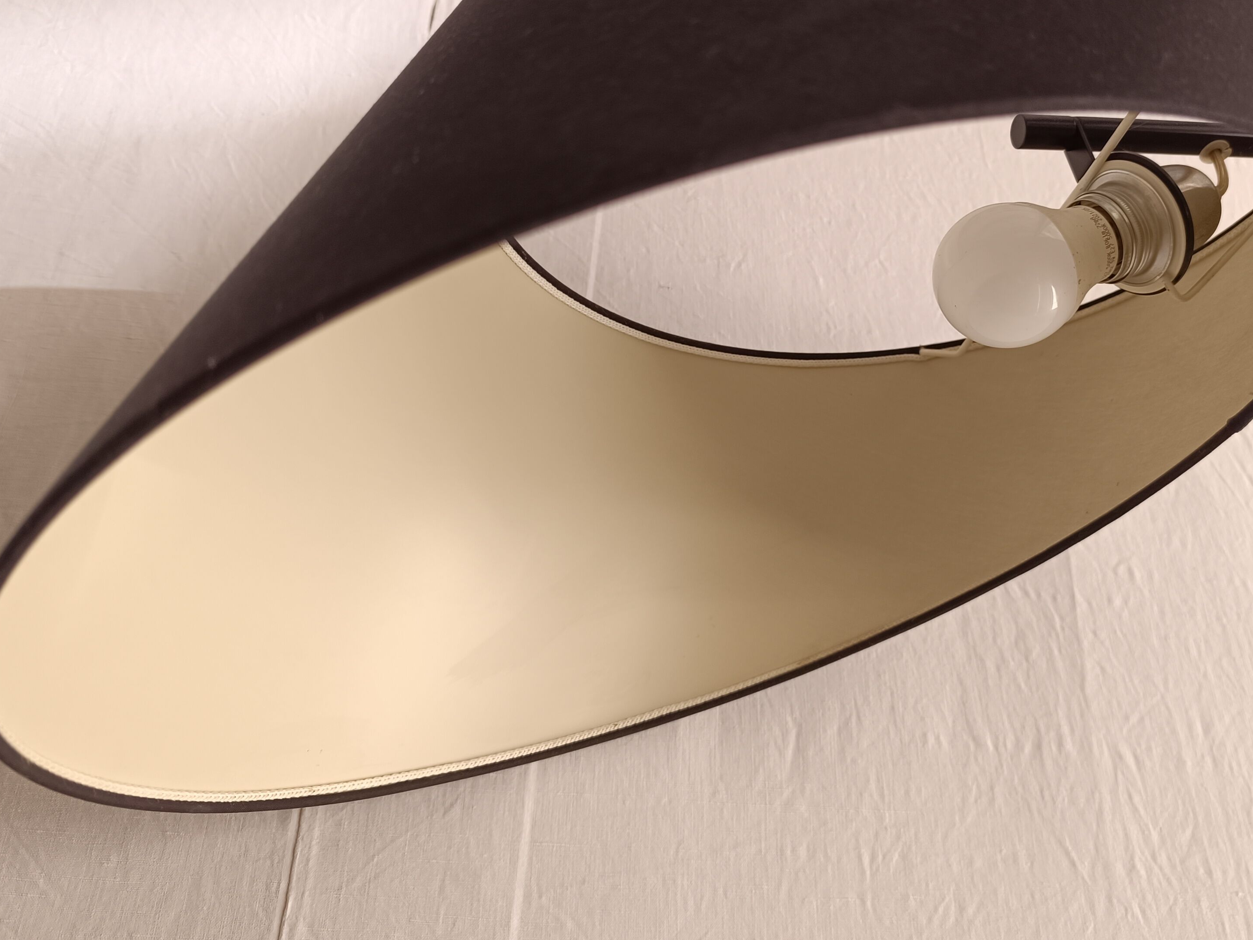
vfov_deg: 41.4
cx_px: 715
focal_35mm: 34
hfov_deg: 53.8
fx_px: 1231
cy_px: 329
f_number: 1.65
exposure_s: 1/100
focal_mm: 6.14
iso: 206
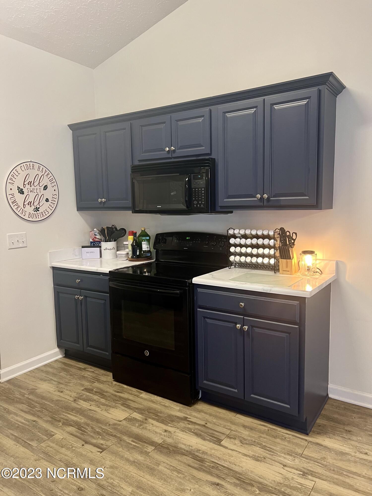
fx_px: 373
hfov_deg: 53.1
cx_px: 186
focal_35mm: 26
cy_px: 248
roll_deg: +1.3
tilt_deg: -6.2
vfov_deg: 67.3
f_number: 1.5
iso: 160
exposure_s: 1/60
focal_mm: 5.7
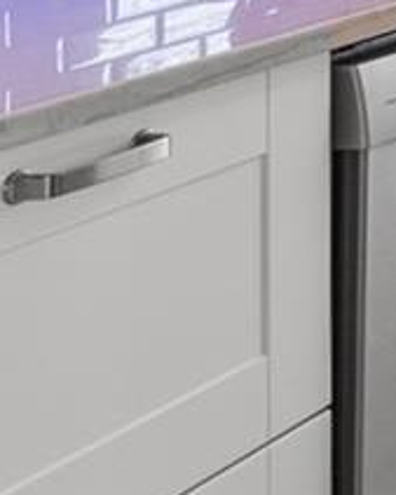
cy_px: -346
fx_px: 1669
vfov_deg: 15.0
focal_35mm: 114
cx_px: 1537
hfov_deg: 8.3
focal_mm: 16
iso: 640
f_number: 8
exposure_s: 1/4
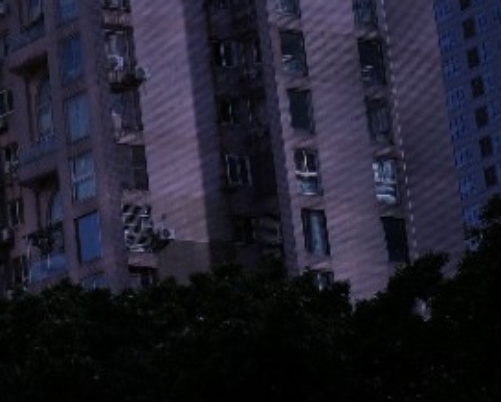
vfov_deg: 8.9
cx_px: -751
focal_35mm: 173
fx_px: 2568
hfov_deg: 9.7
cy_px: 179
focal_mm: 36
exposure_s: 1/1250
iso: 100
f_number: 4.5
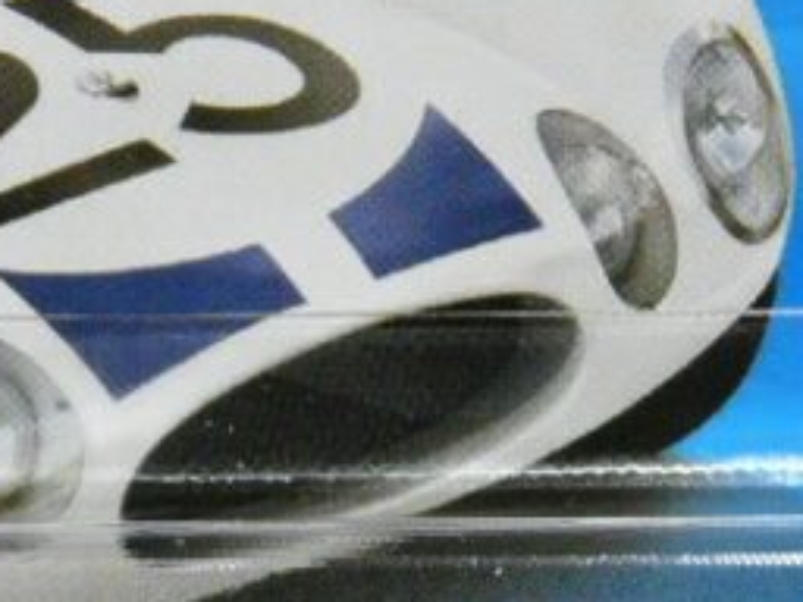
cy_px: 668
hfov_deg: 4.9
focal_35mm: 408
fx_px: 9465
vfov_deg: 3.6
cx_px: 47
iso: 160
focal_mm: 18
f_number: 3.6
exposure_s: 1/50
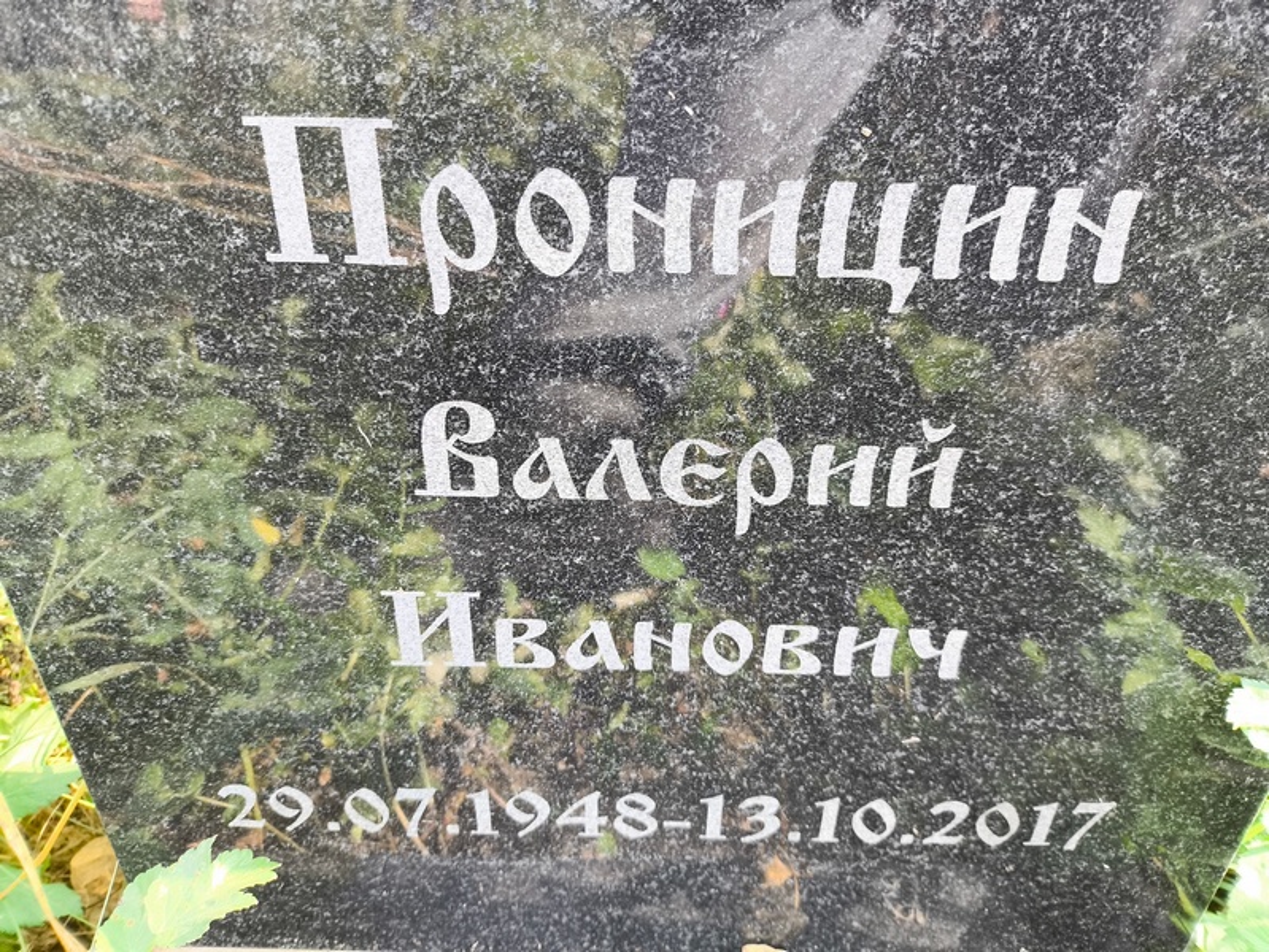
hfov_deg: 69.4
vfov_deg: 54.9
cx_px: 634
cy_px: 476
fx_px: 917
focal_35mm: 25
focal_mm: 4.71
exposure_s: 1/100
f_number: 1.7
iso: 80
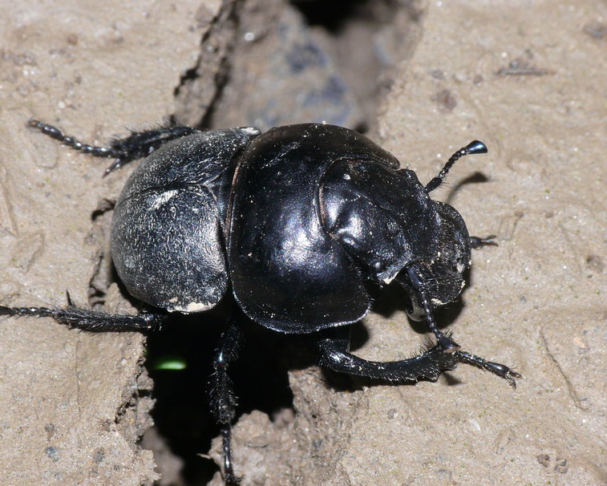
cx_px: 271
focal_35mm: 199
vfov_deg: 7.8
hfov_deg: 9.7
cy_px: 252
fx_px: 3576
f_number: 10
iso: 200
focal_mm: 38.3
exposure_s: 1/250
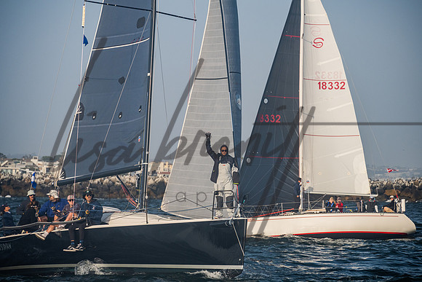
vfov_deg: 6.9
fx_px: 2345
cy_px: 141
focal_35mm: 200
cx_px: 211
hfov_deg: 10.3
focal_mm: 200
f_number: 8
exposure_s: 1/1250
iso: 400
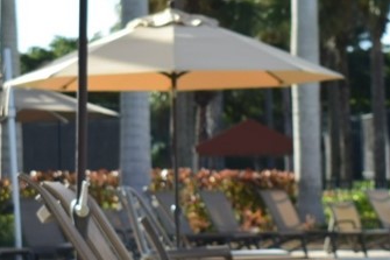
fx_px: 2003
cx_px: 99
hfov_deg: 11.1
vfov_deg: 7.4
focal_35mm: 185
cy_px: 104
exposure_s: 1/125
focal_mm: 38
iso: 100
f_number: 4.8
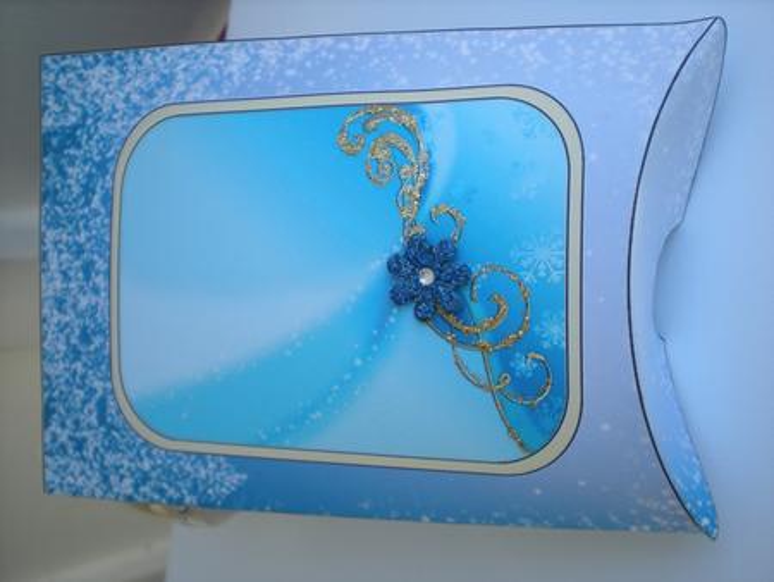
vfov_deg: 37.8
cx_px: 387
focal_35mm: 38
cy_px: 291
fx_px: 850
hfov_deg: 49.0
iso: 64
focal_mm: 6.3
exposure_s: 1/120
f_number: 3.1
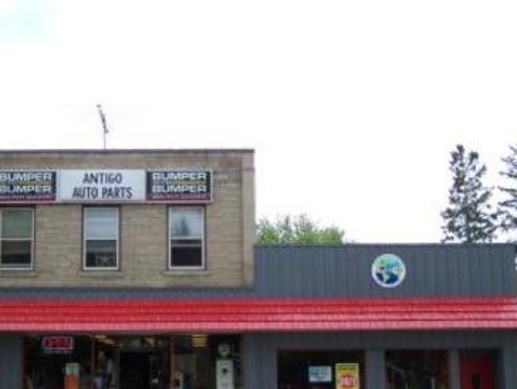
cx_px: 189
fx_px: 882
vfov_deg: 24.9
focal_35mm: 59
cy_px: 216
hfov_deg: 32.5
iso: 80
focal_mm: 7.1
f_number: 2.9
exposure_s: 1/1000
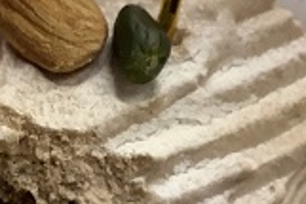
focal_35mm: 100
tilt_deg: -53.4
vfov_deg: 13.6
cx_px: 46
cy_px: 161
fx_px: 849
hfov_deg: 20.1
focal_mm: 3.3
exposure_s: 1/50
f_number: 2.4
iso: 100
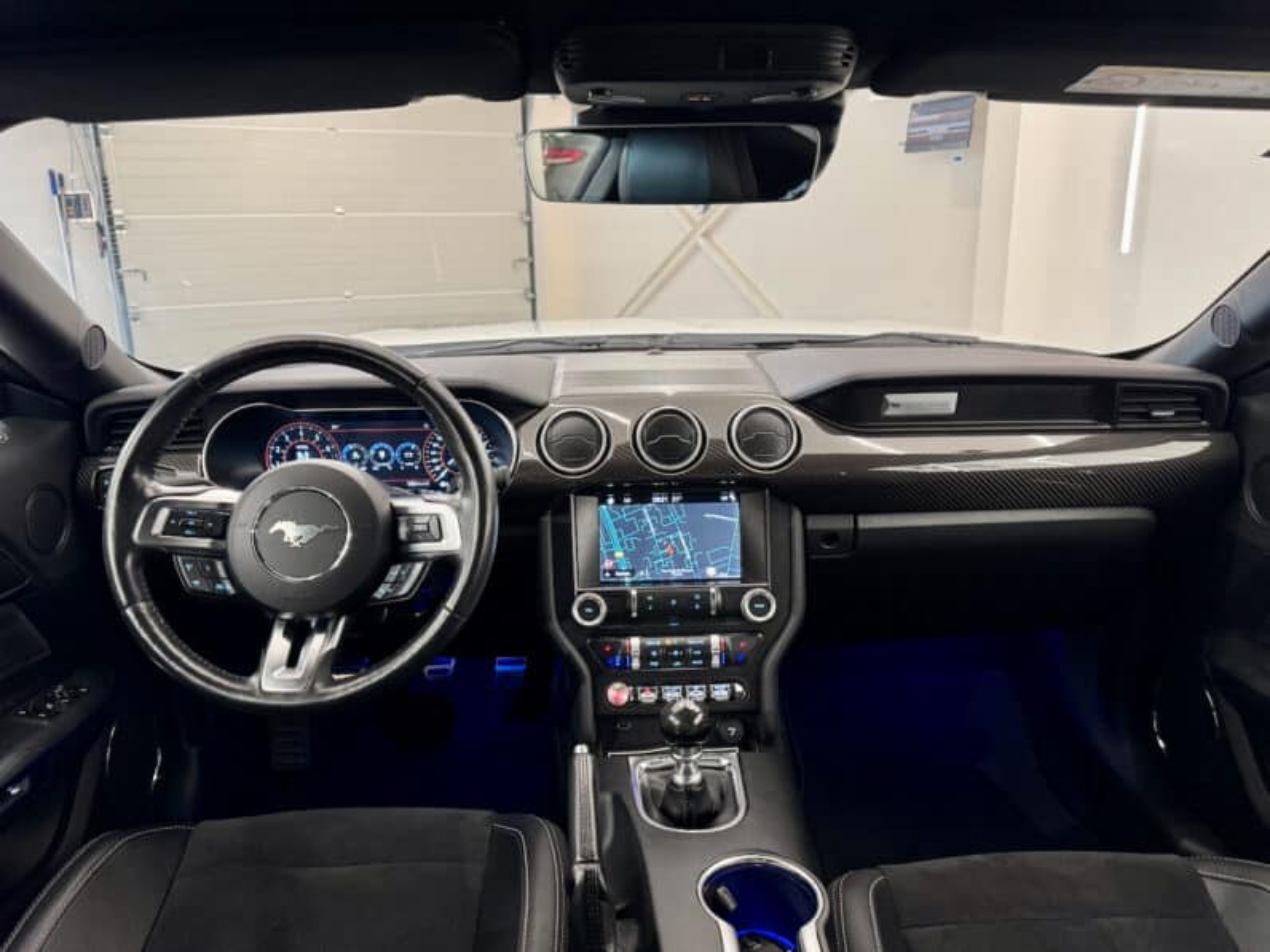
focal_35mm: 24
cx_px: 635
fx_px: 881
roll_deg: +0.8
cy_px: 476
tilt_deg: -14.6
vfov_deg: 56.8
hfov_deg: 71.6
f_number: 1.78
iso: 400
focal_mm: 6.76
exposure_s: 1/50
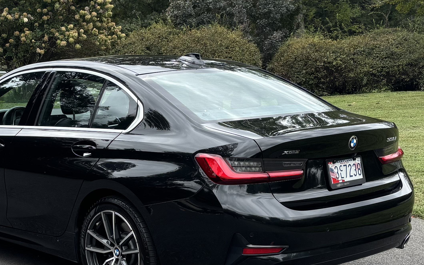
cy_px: 154
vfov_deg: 17.6
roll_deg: +1.5
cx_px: 117
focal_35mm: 74
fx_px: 855
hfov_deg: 27.5
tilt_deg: -7.4
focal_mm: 5.96
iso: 50
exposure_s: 1/670
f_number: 1.6
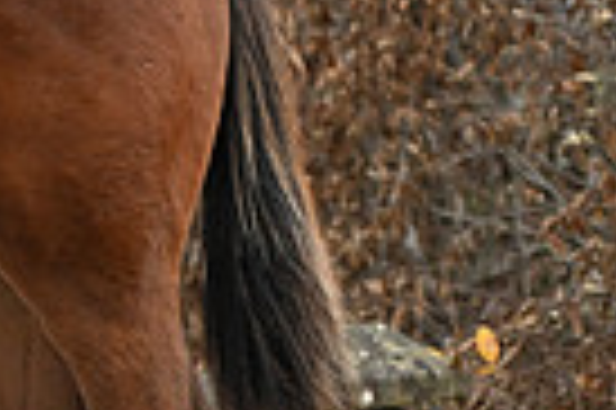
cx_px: -612
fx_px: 9041
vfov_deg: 2.6
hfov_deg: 3.9
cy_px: 268
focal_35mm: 529
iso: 1000
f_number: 4
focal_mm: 125
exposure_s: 1/1000
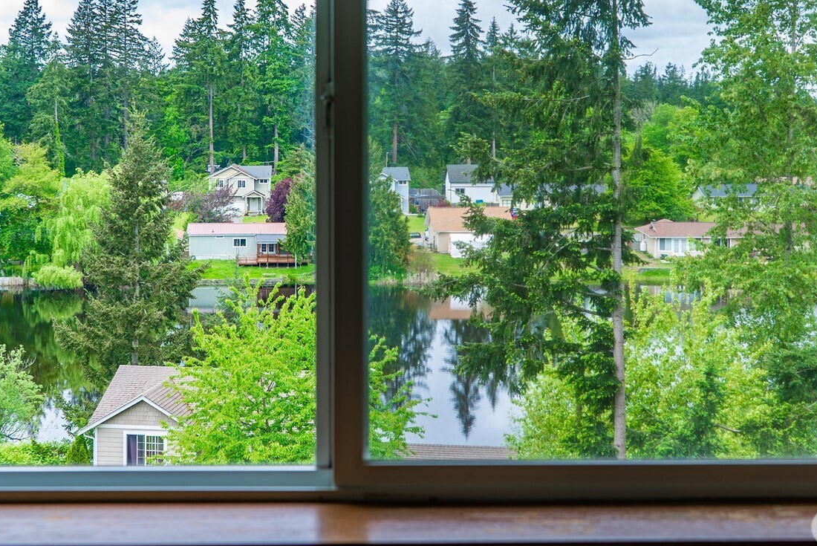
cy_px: 135
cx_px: 363
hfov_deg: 35.0
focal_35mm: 57
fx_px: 1294
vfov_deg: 23.6
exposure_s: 1/50
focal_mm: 37
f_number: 7.1
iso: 80
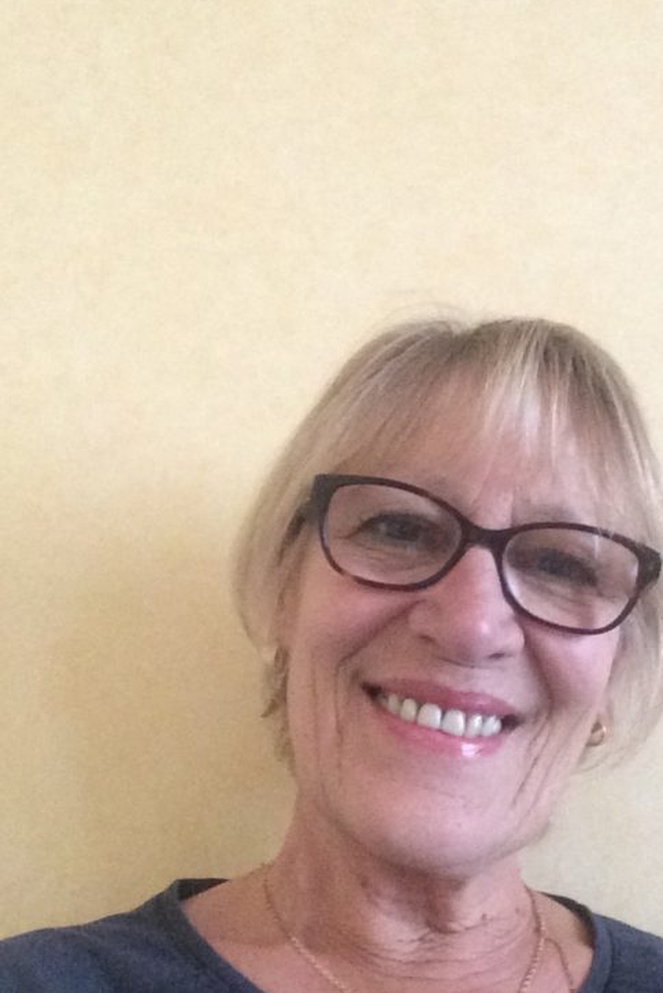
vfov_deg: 48.3
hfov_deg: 33.3
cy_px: 563
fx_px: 1104
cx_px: 418
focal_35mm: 40
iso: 640
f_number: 2.4
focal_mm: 2.15
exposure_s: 1/17
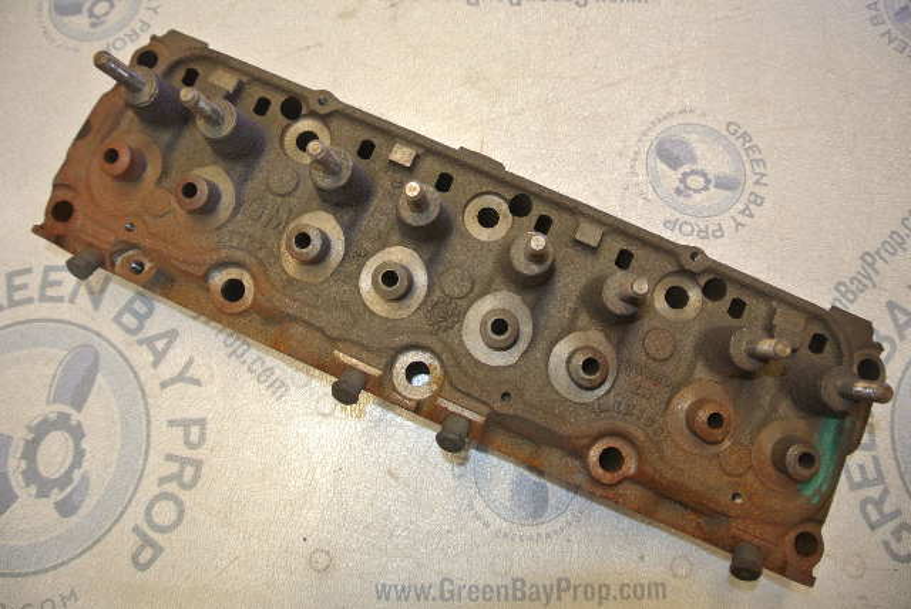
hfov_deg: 67.3
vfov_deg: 48.0
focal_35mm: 27
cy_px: 304
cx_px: 456
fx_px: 684
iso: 360
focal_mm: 10
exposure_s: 1/60
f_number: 3.5
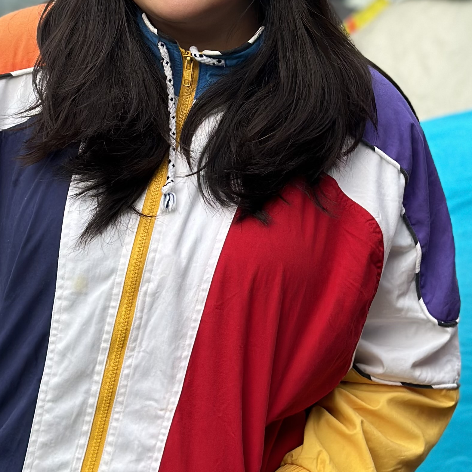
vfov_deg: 15.6
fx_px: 1681
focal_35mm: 109
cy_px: -17
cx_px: 189
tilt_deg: -5.6
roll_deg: -0.4
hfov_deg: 16.0
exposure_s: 1/60
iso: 160
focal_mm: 6.86
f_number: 1.78
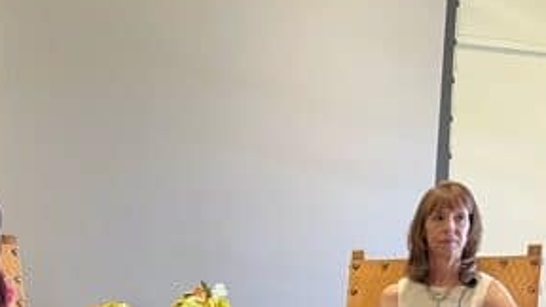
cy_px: 432
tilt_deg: -4.1
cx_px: 140
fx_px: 912
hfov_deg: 32.7
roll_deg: -1.4
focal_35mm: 63
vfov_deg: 17.5
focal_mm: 4.2
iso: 160
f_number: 1.6
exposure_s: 1/60
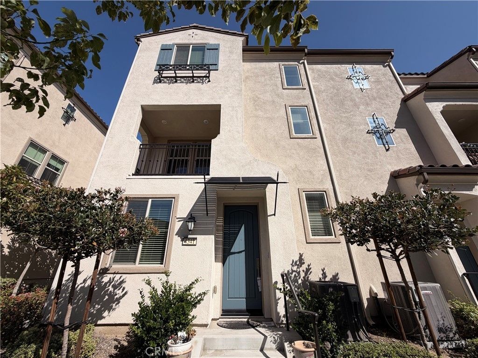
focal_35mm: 14
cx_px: 239
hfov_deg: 102.1
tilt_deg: +25.4
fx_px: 193
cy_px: 179
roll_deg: +0.1
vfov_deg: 85.7
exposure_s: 1/1211
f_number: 2.2
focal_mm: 2.22
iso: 20
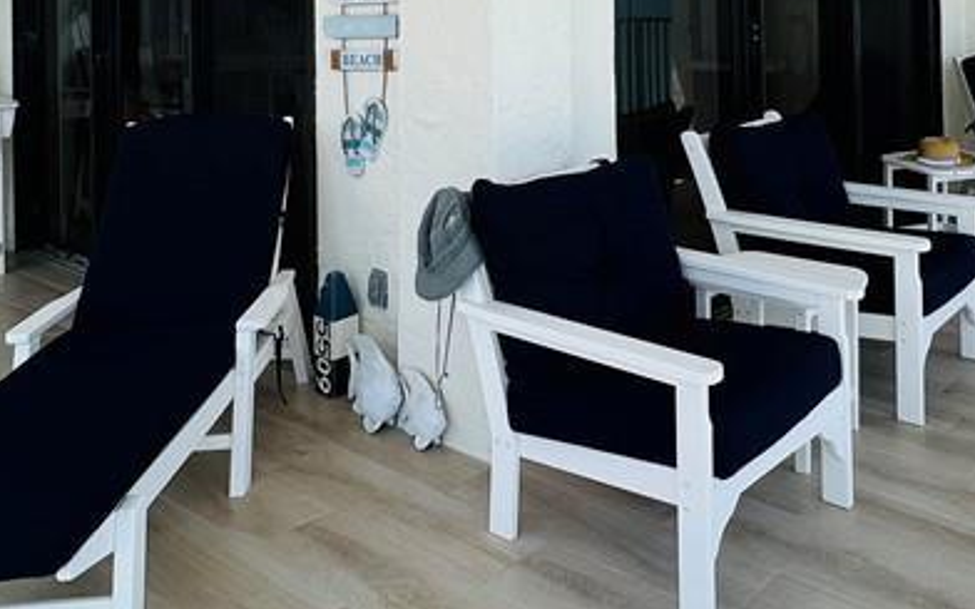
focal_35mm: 36
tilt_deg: -0.5
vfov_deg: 32.1
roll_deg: +1.1
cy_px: -25
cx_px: 627
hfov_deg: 53.2
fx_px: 957
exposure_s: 1/815
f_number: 1.8
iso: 32
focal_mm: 1.57
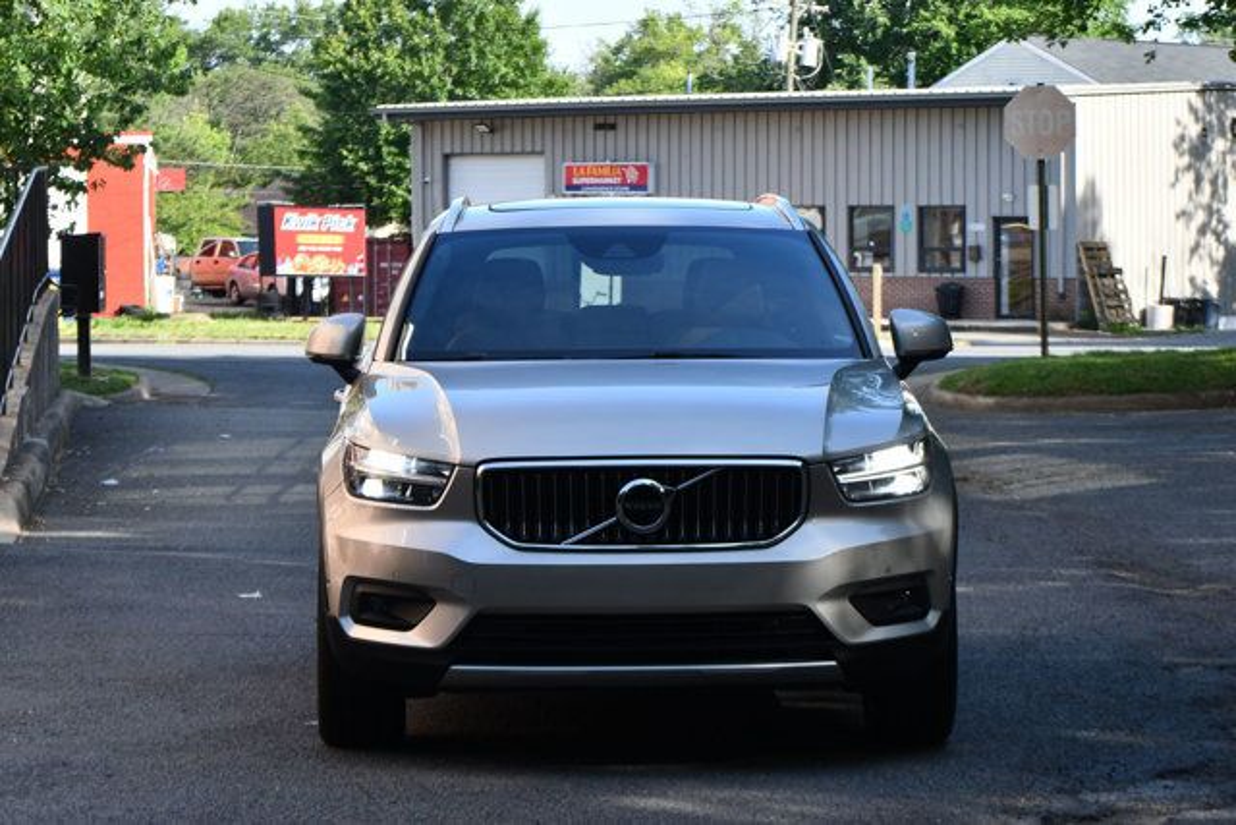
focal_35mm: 105
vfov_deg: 13.0
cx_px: 618
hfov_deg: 19.5
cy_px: 412
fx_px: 3606
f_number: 6.3
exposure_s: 1/250
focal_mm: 70
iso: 200
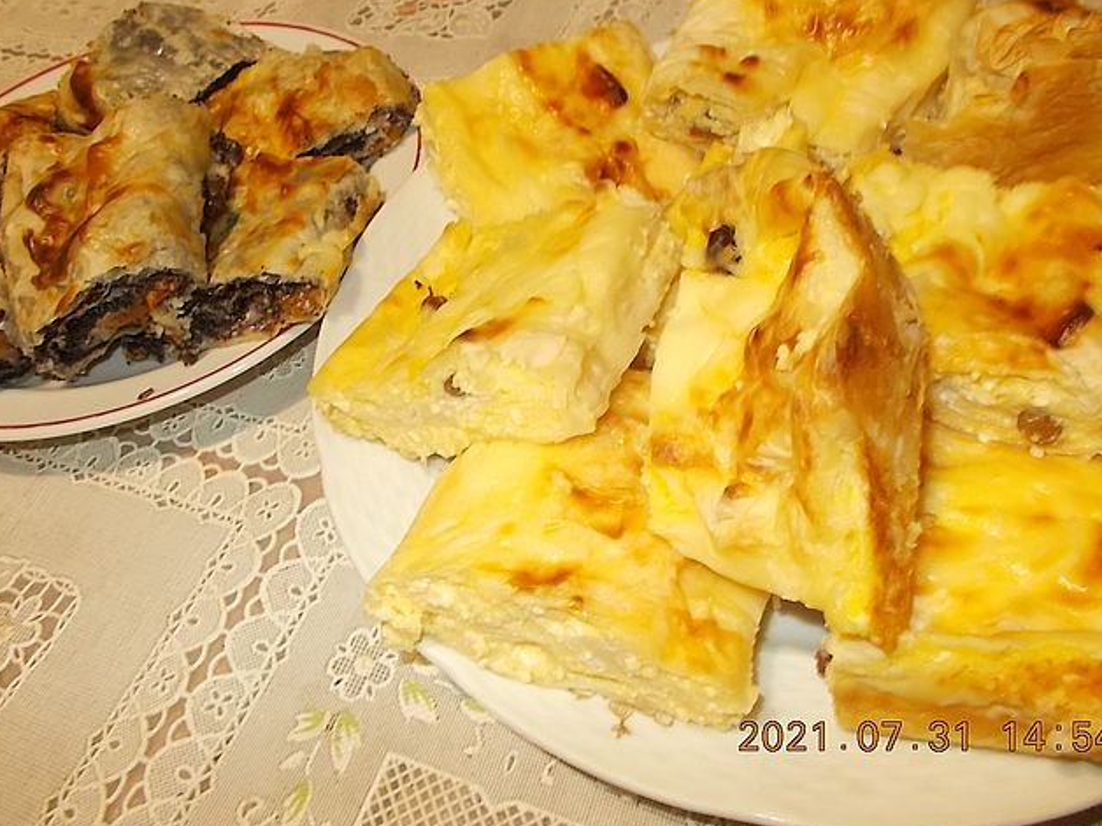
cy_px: 385
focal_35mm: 29
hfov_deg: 61.7
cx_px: 565
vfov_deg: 48.2
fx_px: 923
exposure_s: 1/25
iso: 200
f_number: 3.2
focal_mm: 4.6
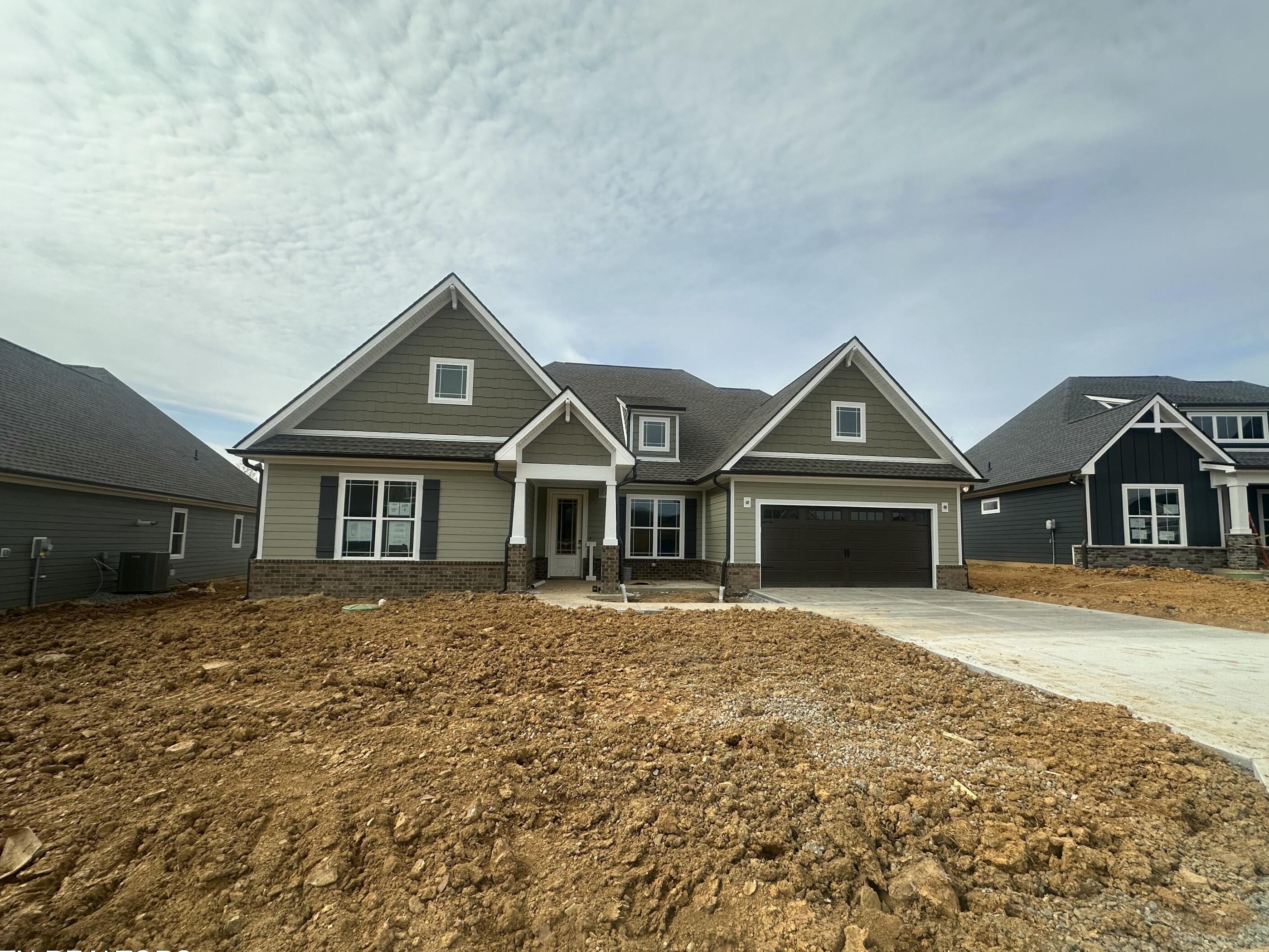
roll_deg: -1.4
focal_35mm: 15
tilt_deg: +6.3
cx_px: 657
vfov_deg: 81.7
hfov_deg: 98.1
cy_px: 498
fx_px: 550
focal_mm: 2.22
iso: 50
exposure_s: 1/1949
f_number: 2.2
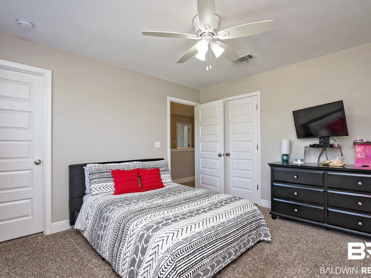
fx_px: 182
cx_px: 201
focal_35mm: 17
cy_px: 144
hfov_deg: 90.9
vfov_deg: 74.7
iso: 500
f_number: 13
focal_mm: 15
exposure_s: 1/10
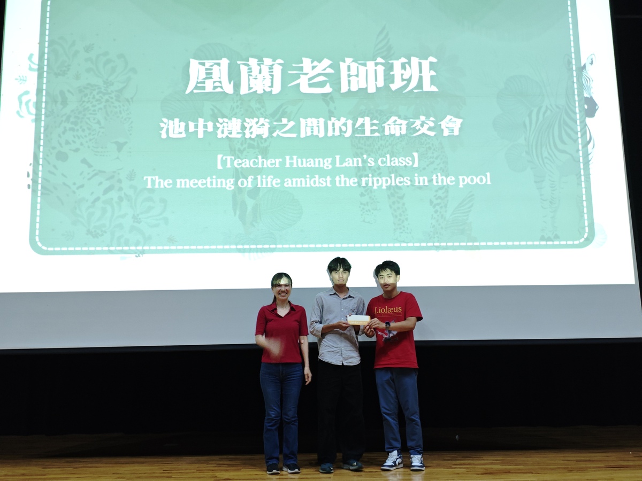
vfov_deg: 41.8
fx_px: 631
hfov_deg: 54.0
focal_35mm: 34
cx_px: 321
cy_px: 240
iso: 500
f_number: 1.59
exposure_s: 1/24
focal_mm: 4.94
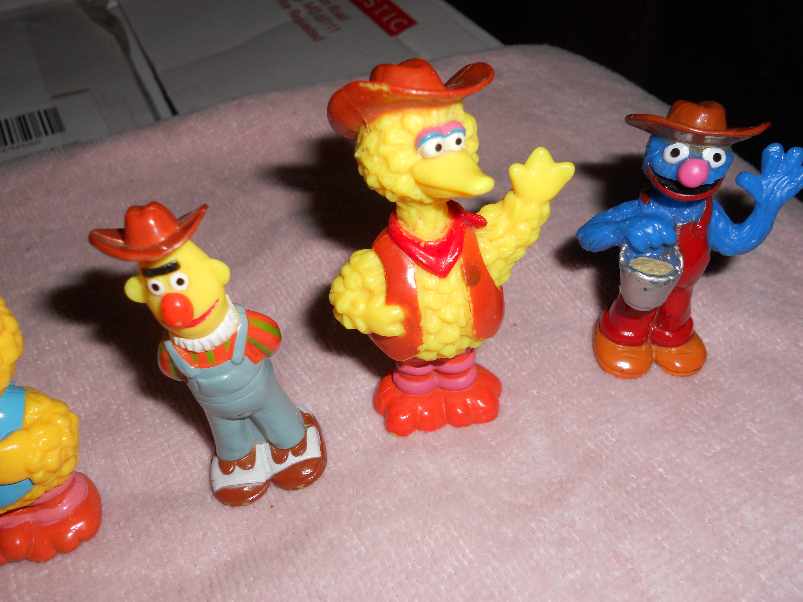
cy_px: 301
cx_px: 402
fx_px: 742
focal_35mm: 32
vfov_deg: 44.2
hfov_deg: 56.8
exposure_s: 1/25
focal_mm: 5.8
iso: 80
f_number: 8.8
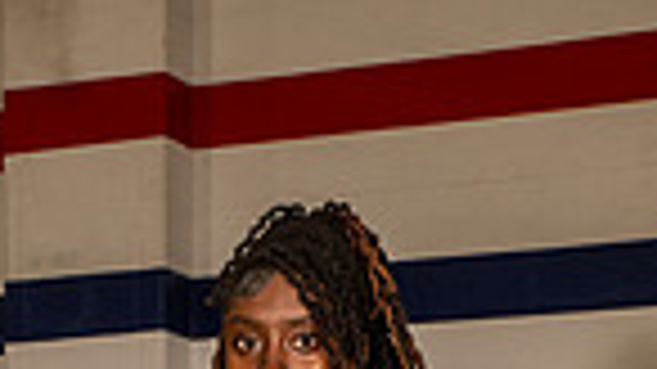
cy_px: 999
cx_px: 212
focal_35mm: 142
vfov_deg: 7.7
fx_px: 2473
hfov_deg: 15.1
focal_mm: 44
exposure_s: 1/320
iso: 400
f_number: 7.1
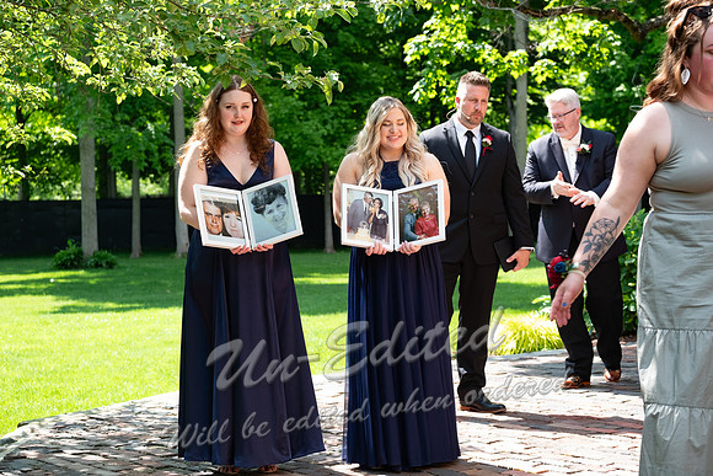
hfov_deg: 27.0
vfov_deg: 18.2
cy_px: 238
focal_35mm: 75
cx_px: 356
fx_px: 1486
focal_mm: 50
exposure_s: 1/250
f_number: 4
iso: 250
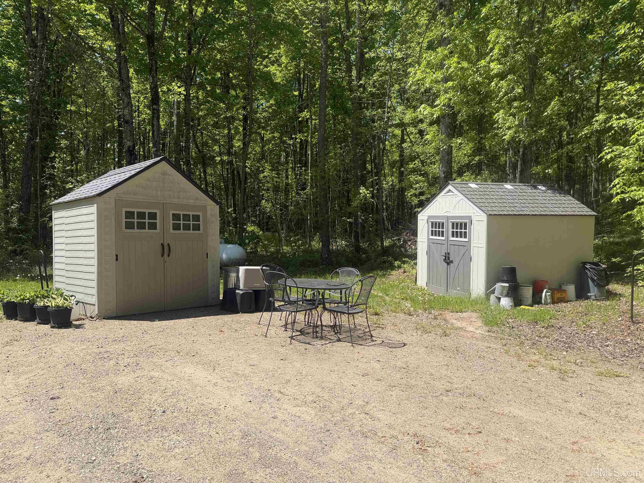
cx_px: 322
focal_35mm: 24
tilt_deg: +1.9
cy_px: 242
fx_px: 446
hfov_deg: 71.6
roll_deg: -1.2
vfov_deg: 56.8
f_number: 1.78
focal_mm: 6.76
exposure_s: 1/2525
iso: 80
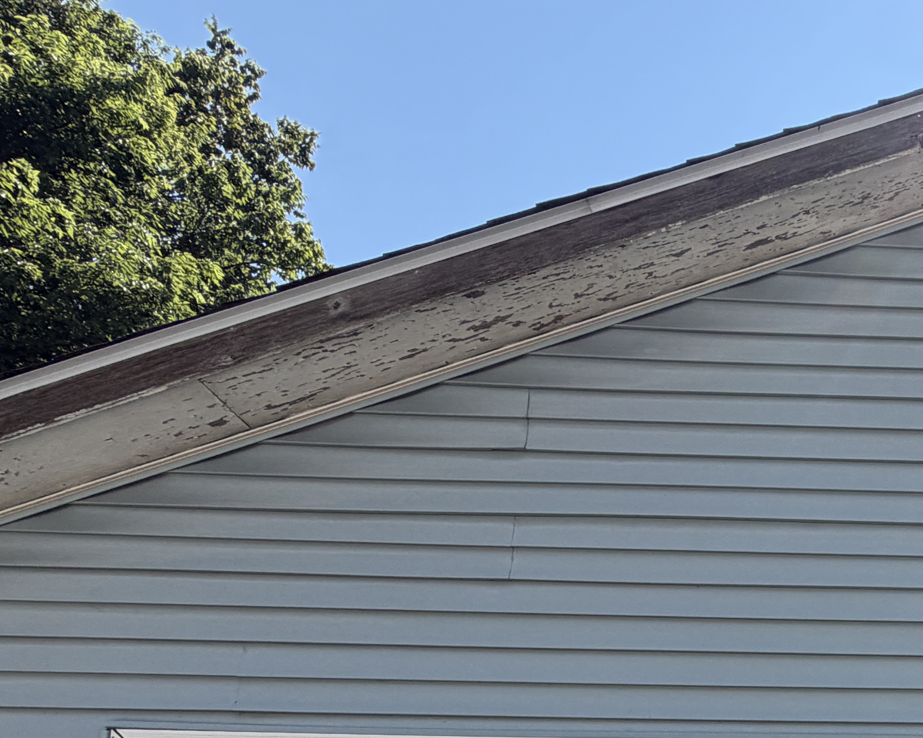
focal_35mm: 40
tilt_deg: +10.6
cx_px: 955
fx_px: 1093
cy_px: 816
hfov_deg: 39.5
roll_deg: +0.9
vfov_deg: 32.7
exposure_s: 1/770
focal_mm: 2.22
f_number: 2.2
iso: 32
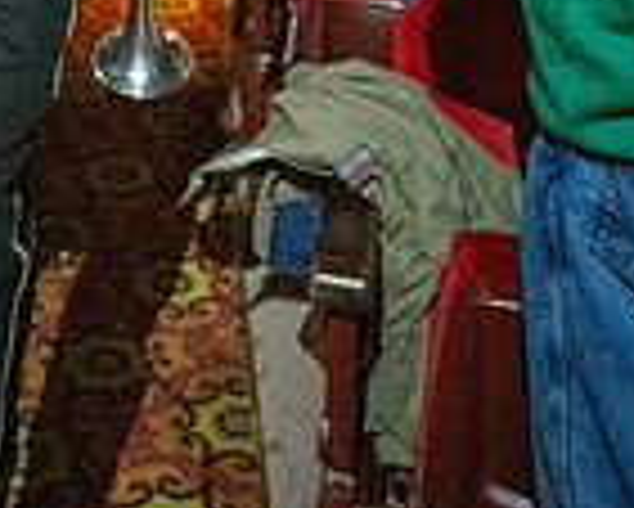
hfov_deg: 24.2
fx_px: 1408
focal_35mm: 75
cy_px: -463
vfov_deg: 16.4
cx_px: 0
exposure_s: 1/500
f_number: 2.8
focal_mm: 25
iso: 12800
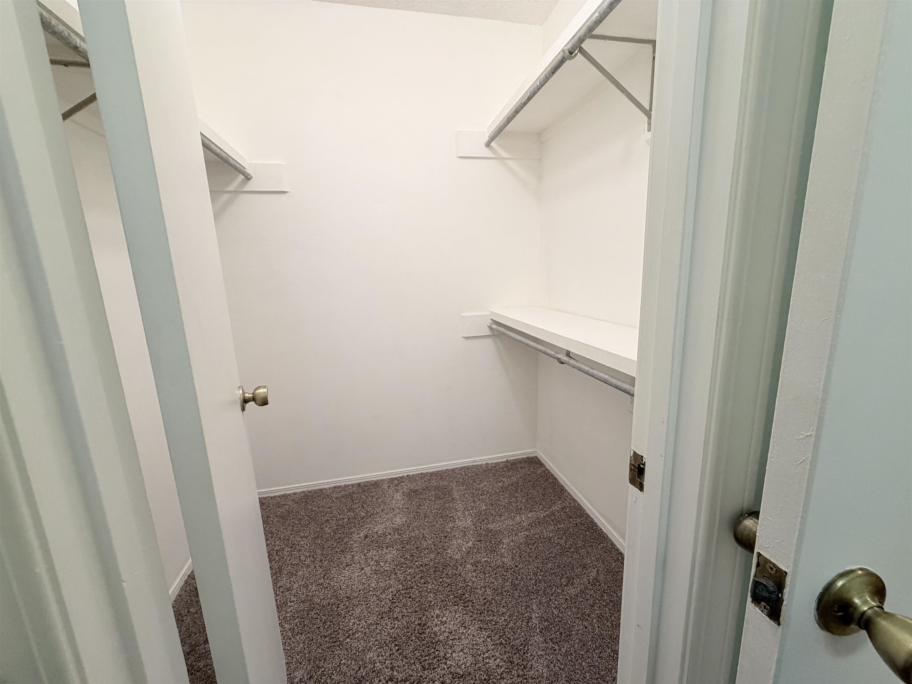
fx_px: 369
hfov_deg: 102.1
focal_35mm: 14
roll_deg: +1.9
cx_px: 456
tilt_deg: -10.9
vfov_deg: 85.7
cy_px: 342
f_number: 2.2
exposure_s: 1/120
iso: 250
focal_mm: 2.22
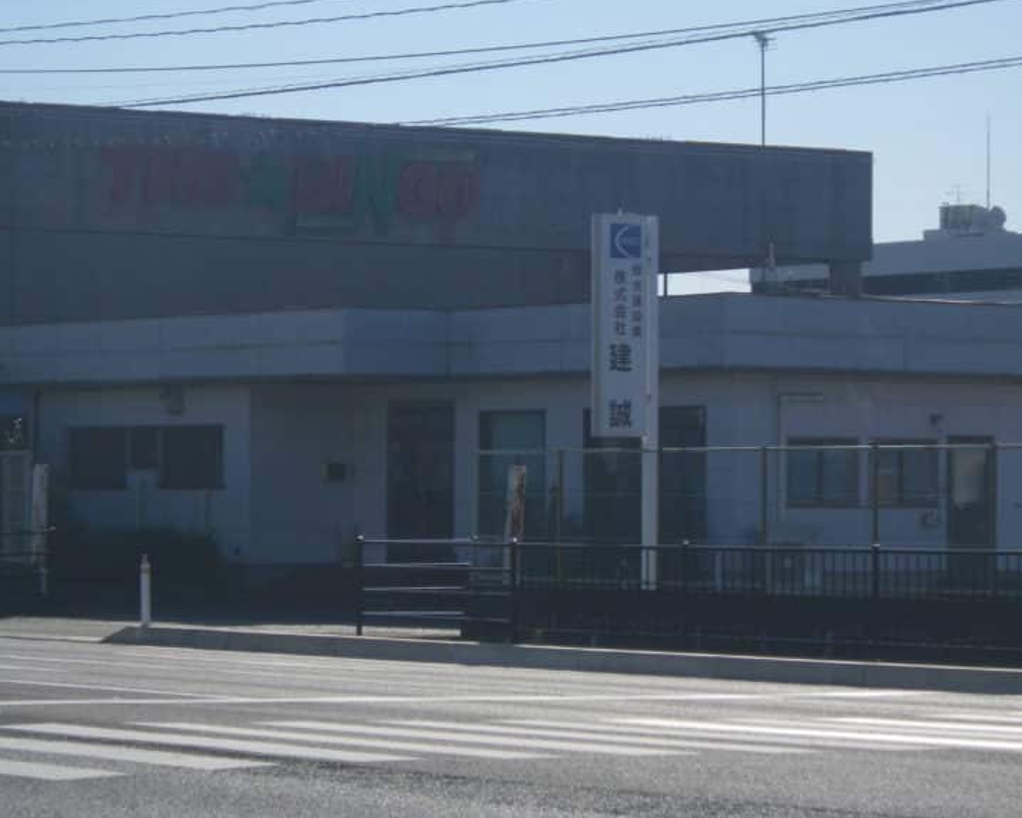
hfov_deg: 13.1
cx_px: 525
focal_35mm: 147
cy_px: 407
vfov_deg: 10.5
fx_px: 4446
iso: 80
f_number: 6.6
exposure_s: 1/400
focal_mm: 25
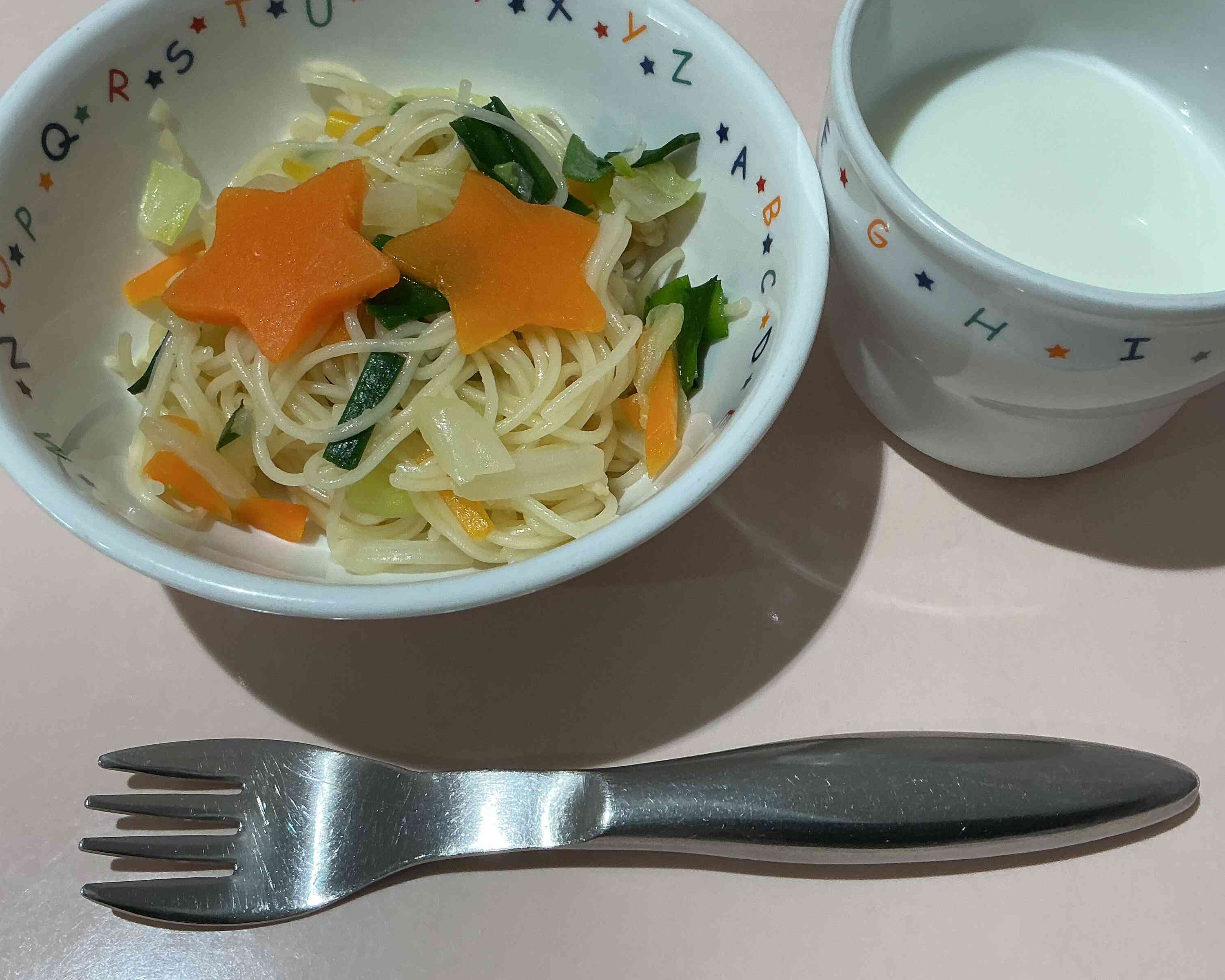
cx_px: 648
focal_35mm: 38
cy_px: 416
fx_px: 1378
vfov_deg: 39.1
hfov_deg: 47.9
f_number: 1.8
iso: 64
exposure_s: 1/100
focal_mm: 3
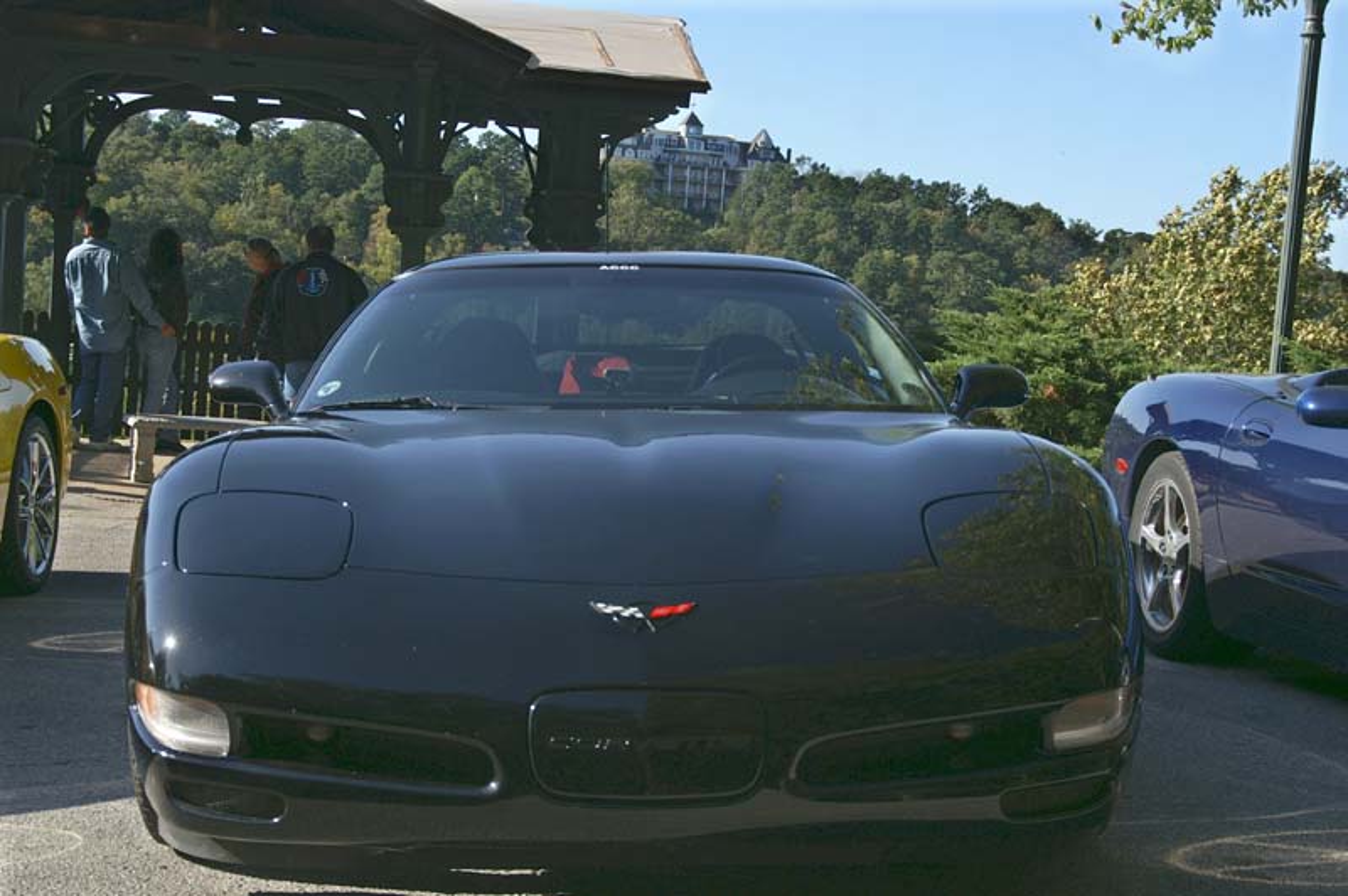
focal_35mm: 52
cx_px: 674
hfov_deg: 37.9
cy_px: 448
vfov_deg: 25.7
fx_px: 1964
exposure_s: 1/350
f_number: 6.7
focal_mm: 35
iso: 100
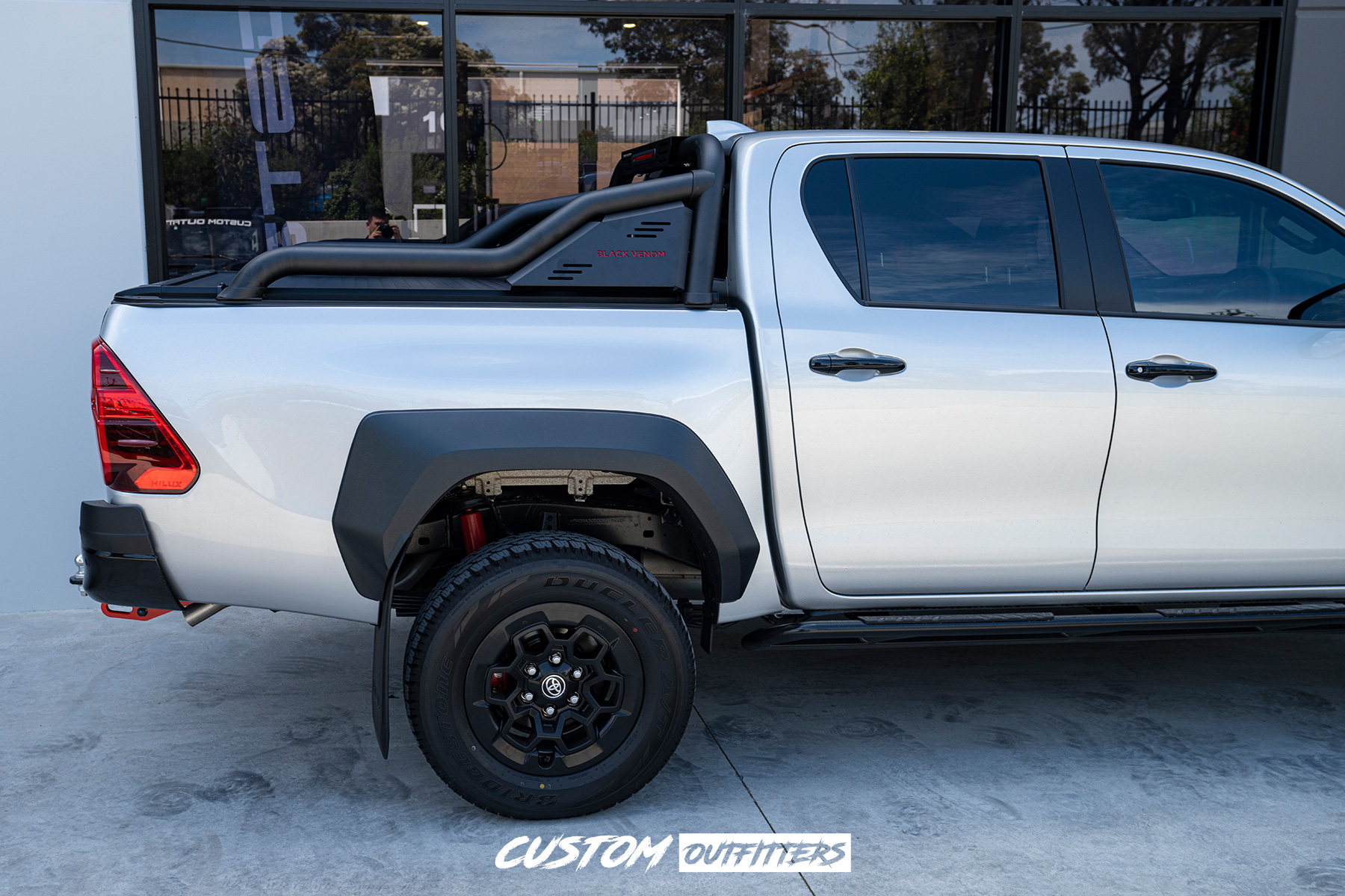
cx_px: 672
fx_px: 1158
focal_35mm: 31
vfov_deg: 42.3
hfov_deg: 60.3
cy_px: 448
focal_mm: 31
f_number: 4.5
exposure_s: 1/80
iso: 100
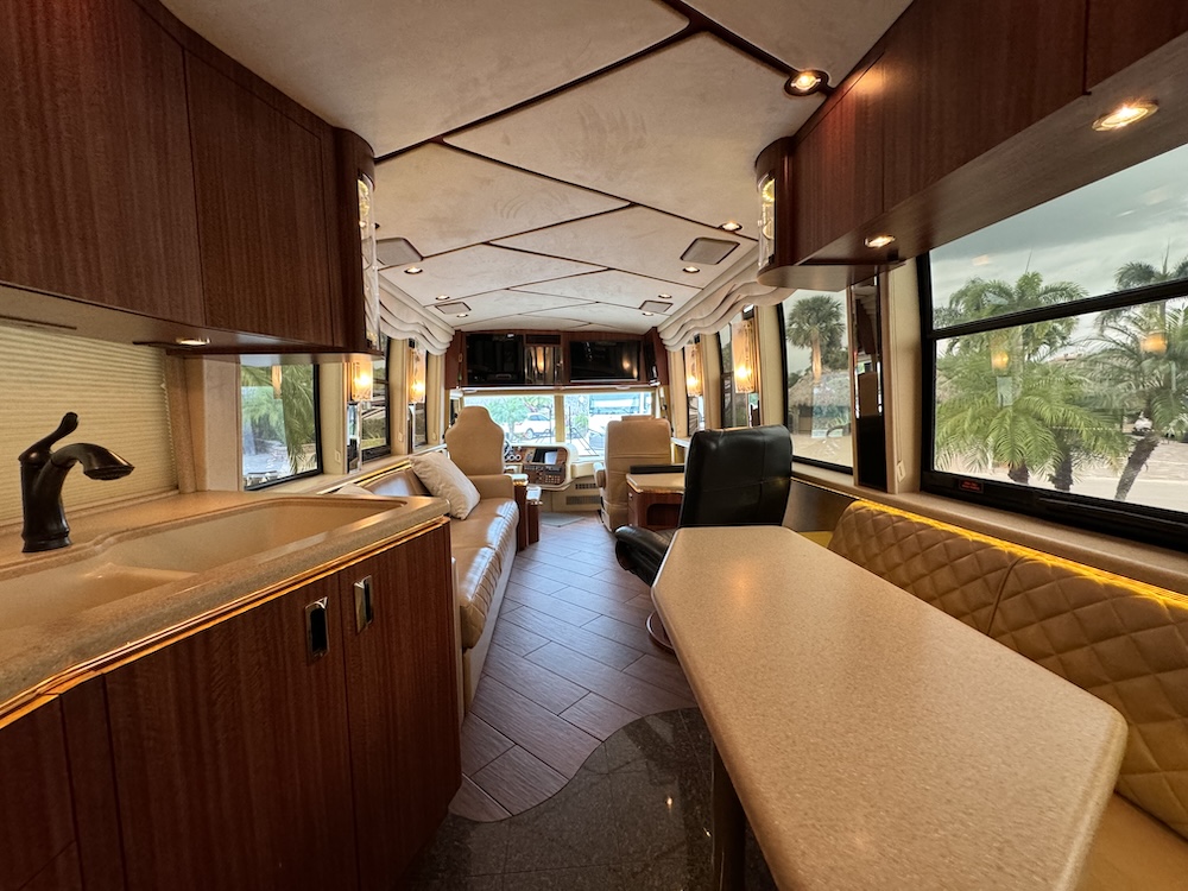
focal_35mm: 14
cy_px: 446
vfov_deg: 85.7
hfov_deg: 102.1
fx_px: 480
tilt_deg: -4.8
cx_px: 594
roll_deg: +0.9
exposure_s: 1/120
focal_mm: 2.22
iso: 250
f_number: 2.2
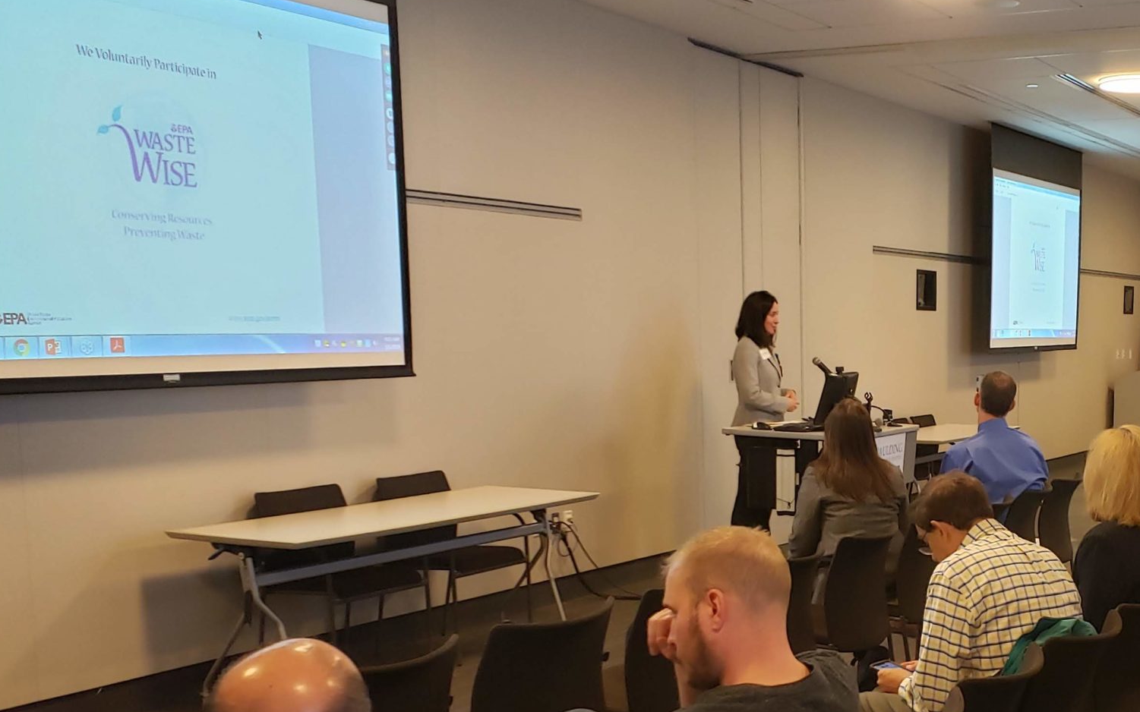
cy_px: 537
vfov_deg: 27.0
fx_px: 1460
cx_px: 915
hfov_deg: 40.8
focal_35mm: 47
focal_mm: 4.3
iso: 250
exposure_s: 1/40
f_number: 2.4
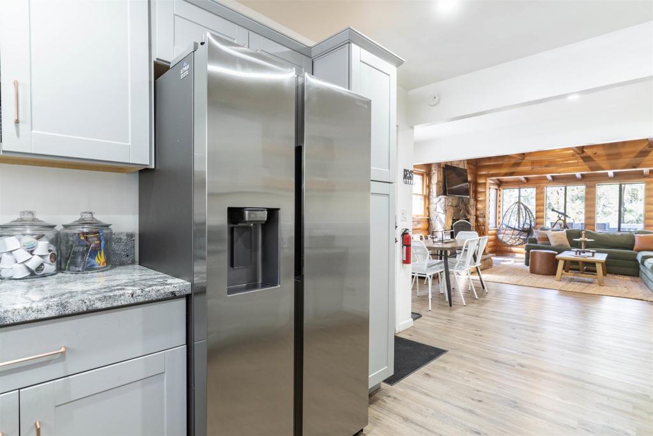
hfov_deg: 86.9
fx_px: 345
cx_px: 326
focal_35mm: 19
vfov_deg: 64.6
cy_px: 218
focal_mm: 19
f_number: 8
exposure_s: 1/25
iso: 800
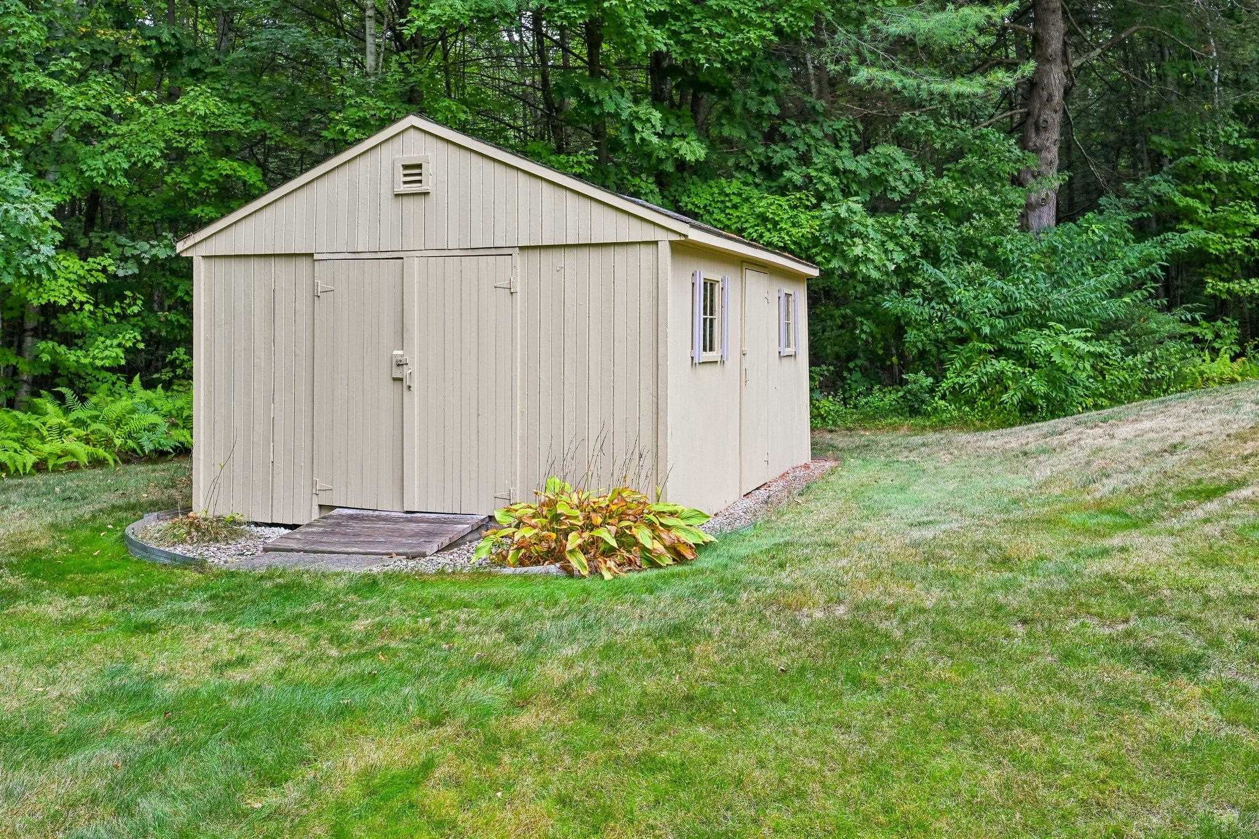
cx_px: 630
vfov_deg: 43.6
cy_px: 420
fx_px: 1049
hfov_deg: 61.9
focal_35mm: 30
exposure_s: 1/40
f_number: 8
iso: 400
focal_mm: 30
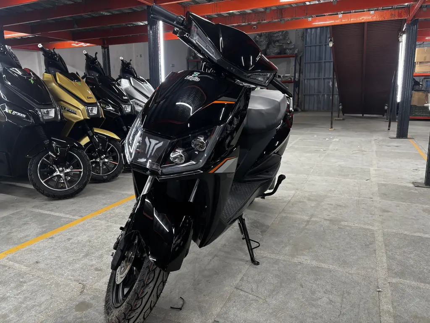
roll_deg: +1.3
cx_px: 215
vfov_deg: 53.1
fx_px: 323
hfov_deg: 67.3
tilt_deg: -11.7
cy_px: 162
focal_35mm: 26
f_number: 1.6
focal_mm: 5.96
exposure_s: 1/50
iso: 125
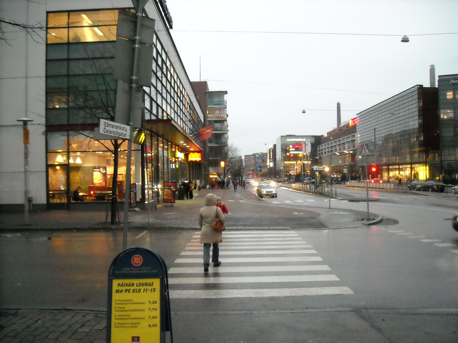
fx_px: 463
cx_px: 229
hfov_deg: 52.6
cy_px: 172
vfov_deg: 40.7
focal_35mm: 35
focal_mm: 5.7
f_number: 2.8
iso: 800
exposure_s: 1/28
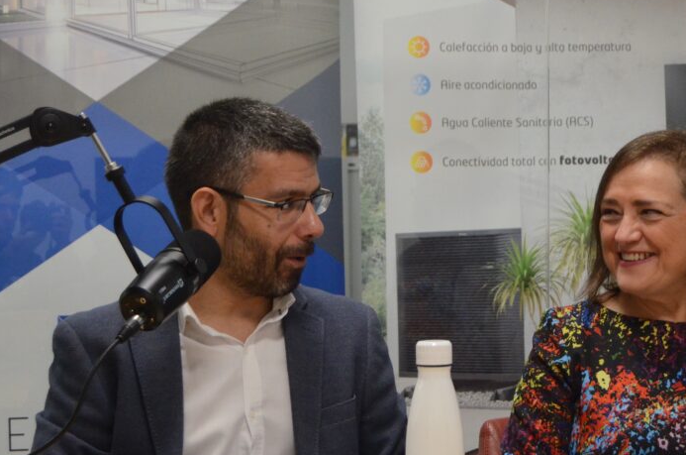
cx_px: 456
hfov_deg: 20.4
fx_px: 1897
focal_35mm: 100
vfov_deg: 13.6
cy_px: 307
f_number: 5.3
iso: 3200
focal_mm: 45
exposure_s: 1/125
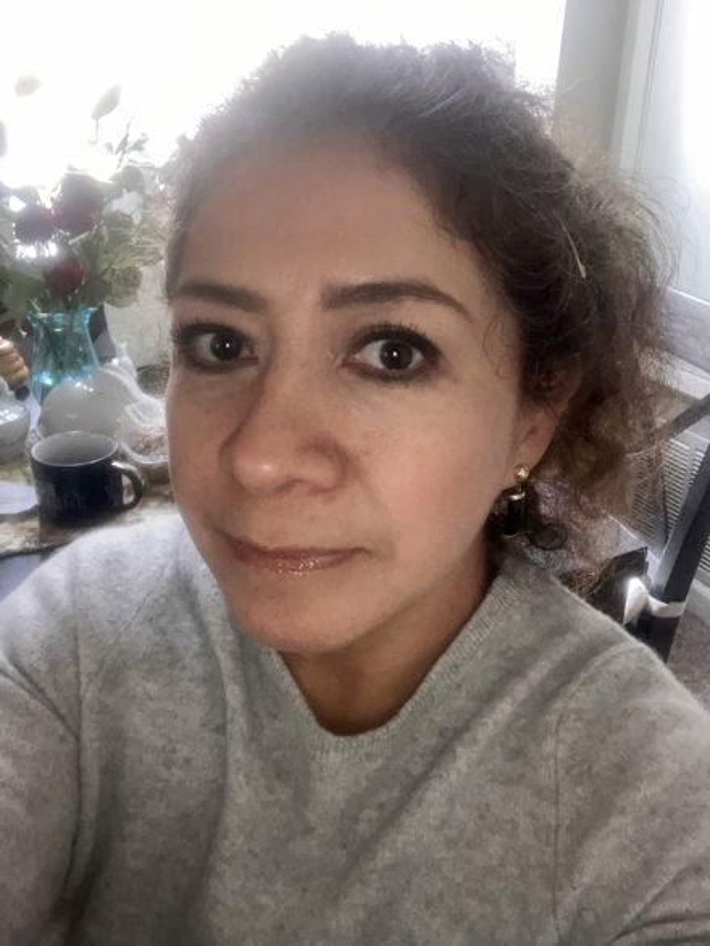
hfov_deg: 44.2
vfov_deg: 56.8
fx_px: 874
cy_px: 473
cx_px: 355
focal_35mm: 32
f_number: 2.2
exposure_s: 1/34
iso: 250
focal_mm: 2.87
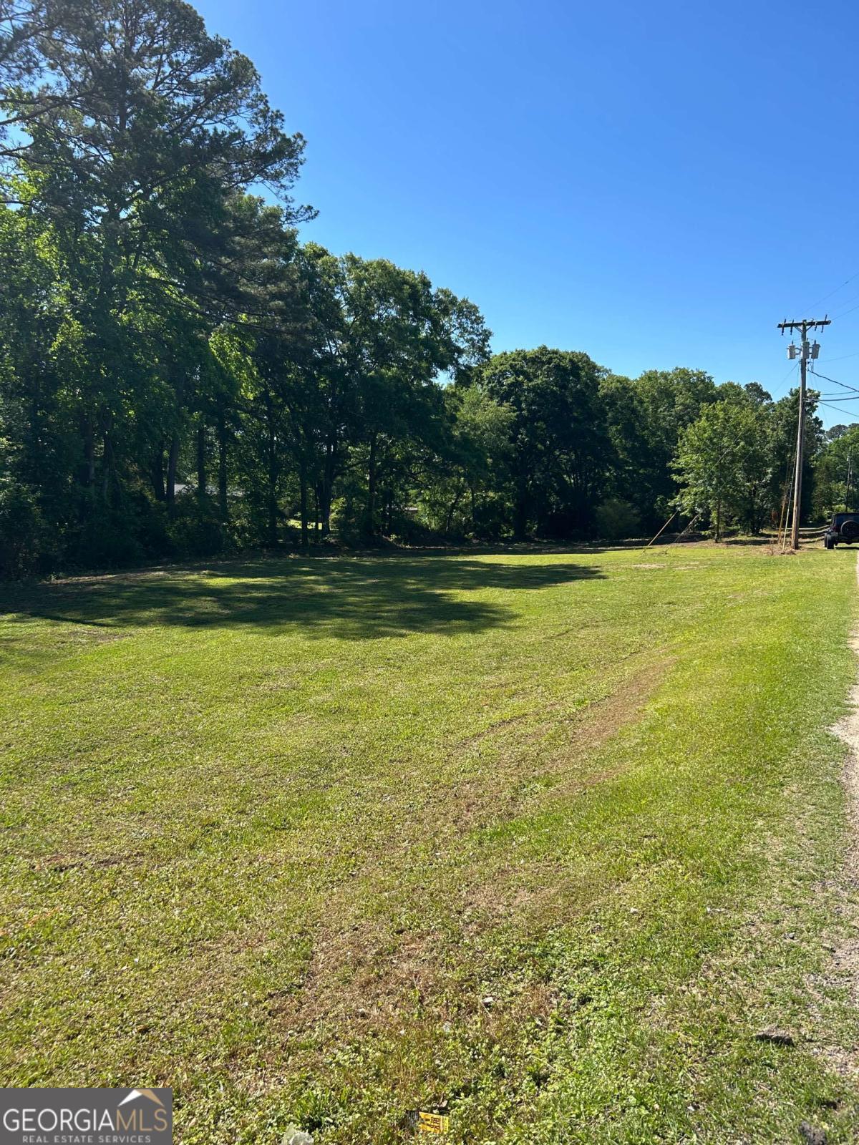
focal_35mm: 26
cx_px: 430
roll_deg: +0.0
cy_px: 572
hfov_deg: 53.1
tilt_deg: -5.7
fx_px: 860
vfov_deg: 67.3
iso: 50
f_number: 1.5
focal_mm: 5.7
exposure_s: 1/2695
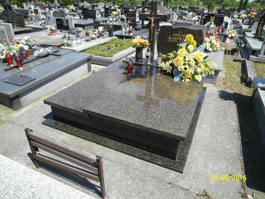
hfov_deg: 71.6
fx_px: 184
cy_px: 100
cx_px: 132
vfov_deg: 56.8
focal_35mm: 24
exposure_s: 1/1500
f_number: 2.5
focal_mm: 5.2
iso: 80
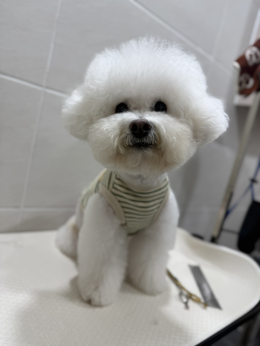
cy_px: 173
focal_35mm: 24
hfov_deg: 56.8
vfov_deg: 71.6
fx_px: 240
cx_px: 130
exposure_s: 1/120
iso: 100
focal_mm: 6.76
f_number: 1.78
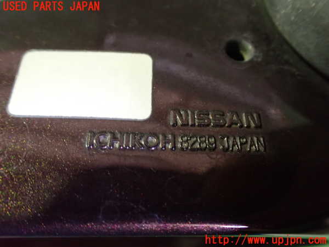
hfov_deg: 60.0
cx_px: 164
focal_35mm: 30
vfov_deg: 46.8
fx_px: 285
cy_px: 124
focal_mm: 5.4
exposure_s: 1/30
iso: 1250
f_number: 2.3
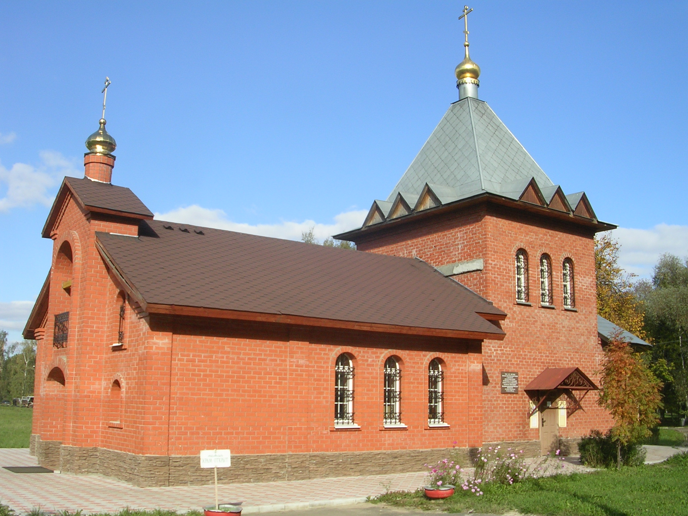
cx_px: 344
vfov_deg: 37.7
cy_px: 258
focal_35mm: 38
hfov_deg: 49.0
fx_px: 755
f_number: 5.6
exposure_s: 1/220
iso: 50
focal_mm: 5.8
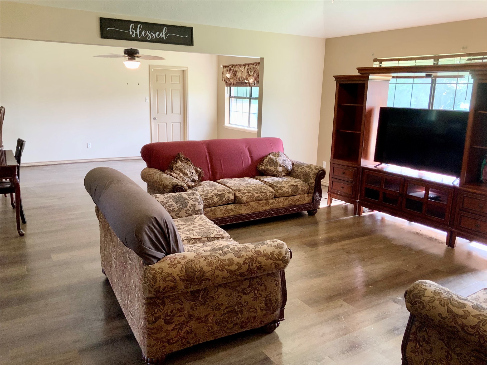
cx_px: 244
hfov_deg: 61.7
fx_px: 408
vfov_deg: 48.2
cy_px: 182
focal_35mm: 29
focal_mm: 3
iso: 80
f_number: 1.8
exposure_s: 1/60
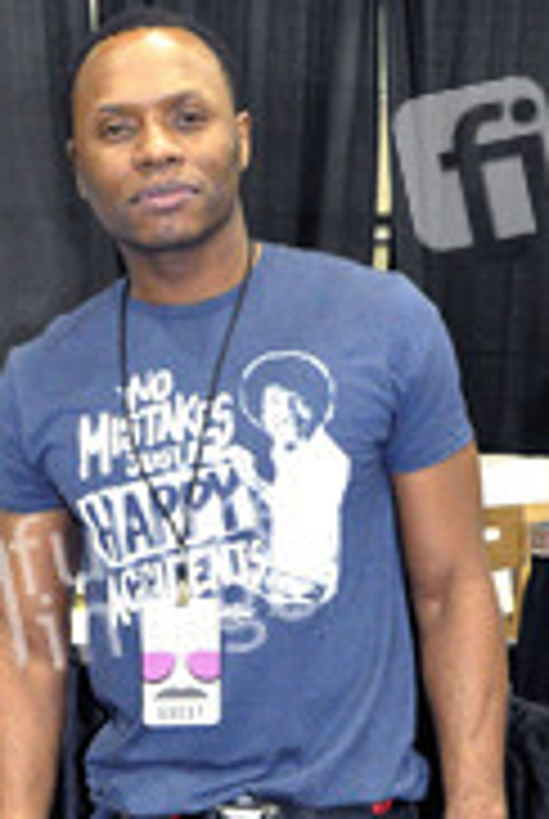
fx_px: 1800
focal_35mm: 79
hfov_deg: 17.3
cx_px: 218
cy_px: 819
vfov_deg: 24.5
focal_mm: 24
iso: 6400
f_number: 7.1
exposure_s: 1/60
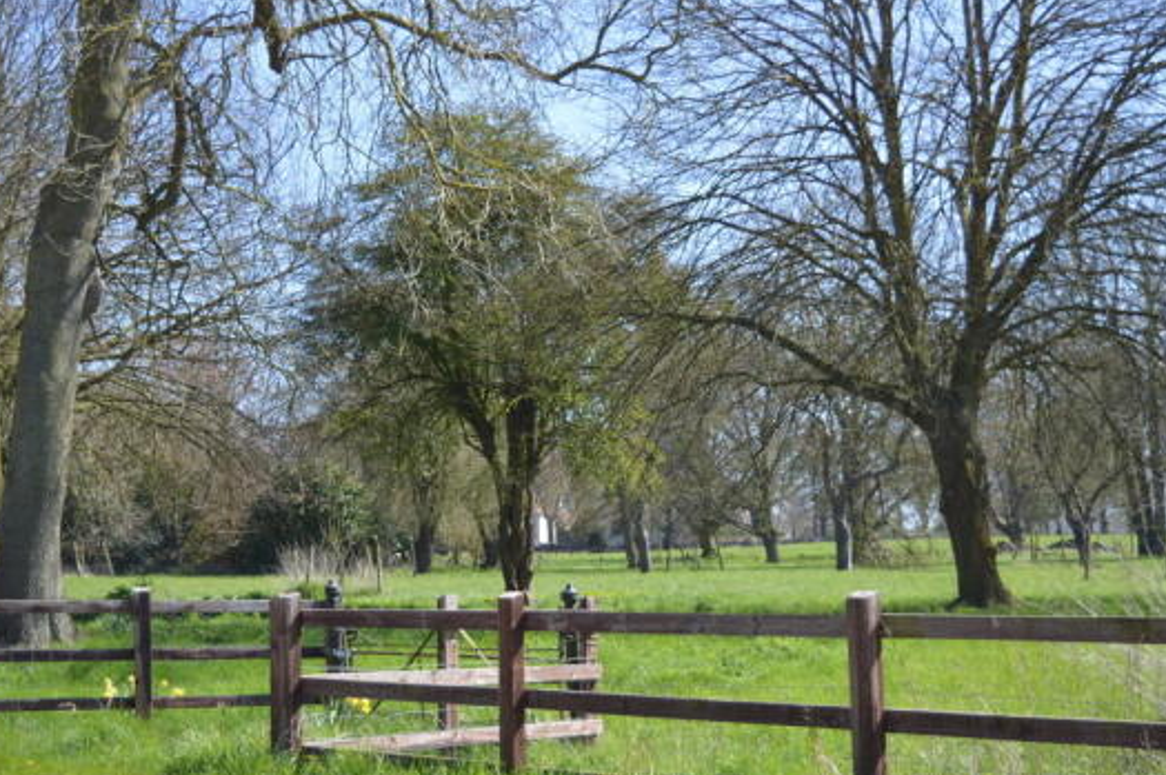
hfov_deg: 30.7
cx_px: 555
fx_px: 2123
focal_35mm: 66
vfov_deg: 20.7
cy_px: 369
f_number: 4.5
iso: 100
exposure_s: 1/320
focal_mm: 35
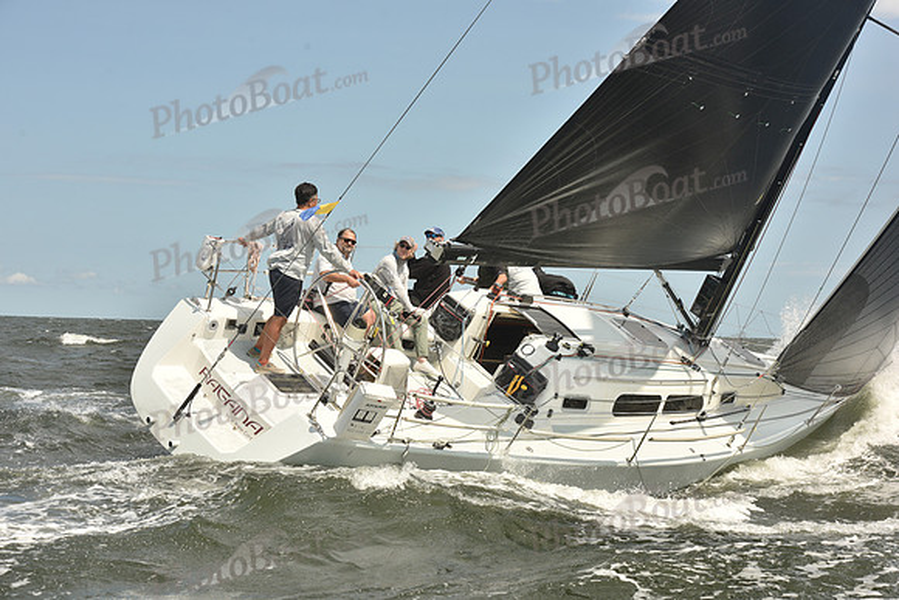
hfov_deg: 28.8
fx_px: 1748
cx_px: 450
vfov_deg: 19.5
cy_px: 300
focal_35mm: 70
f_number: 9
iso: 250
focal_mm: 70
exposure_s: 1/800
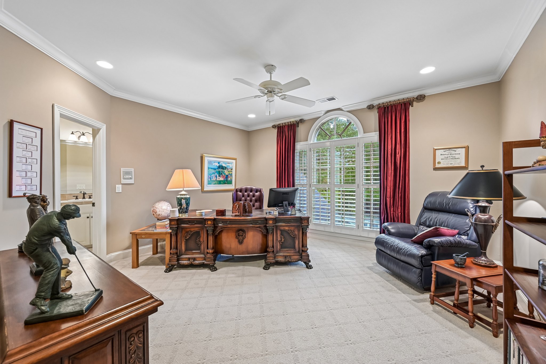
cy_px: 182
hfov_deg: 104.3
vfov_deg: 81.2
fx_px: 212
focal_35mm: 14
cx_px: 273
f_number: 8
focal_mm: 14
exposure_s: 1/6
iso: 400
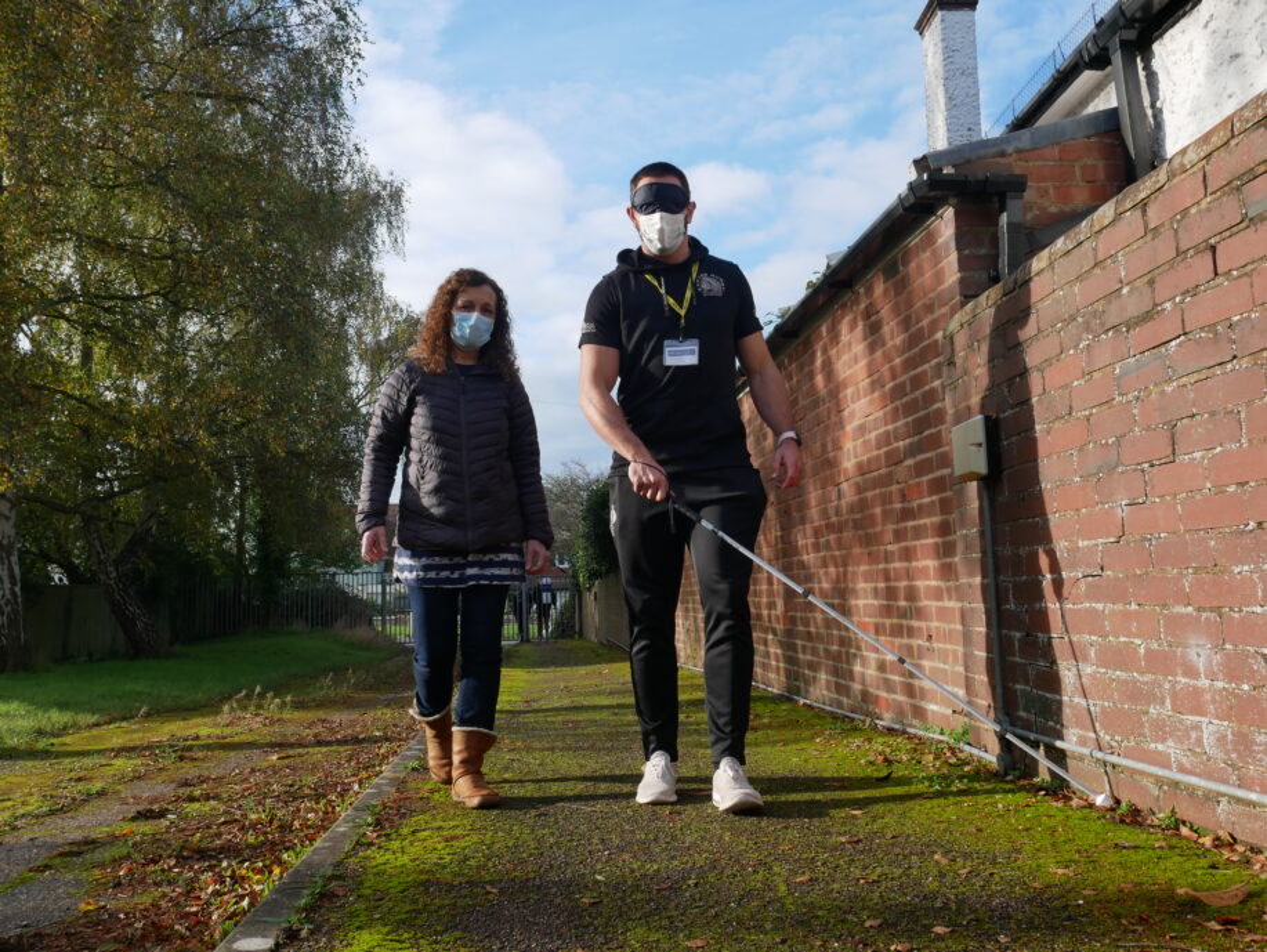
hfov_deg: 56.8
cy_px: 476
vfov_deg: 44.2
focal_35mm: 32
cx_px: 634
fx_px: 1172
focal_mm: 16
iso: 200
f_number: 6.3
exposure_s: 1/320
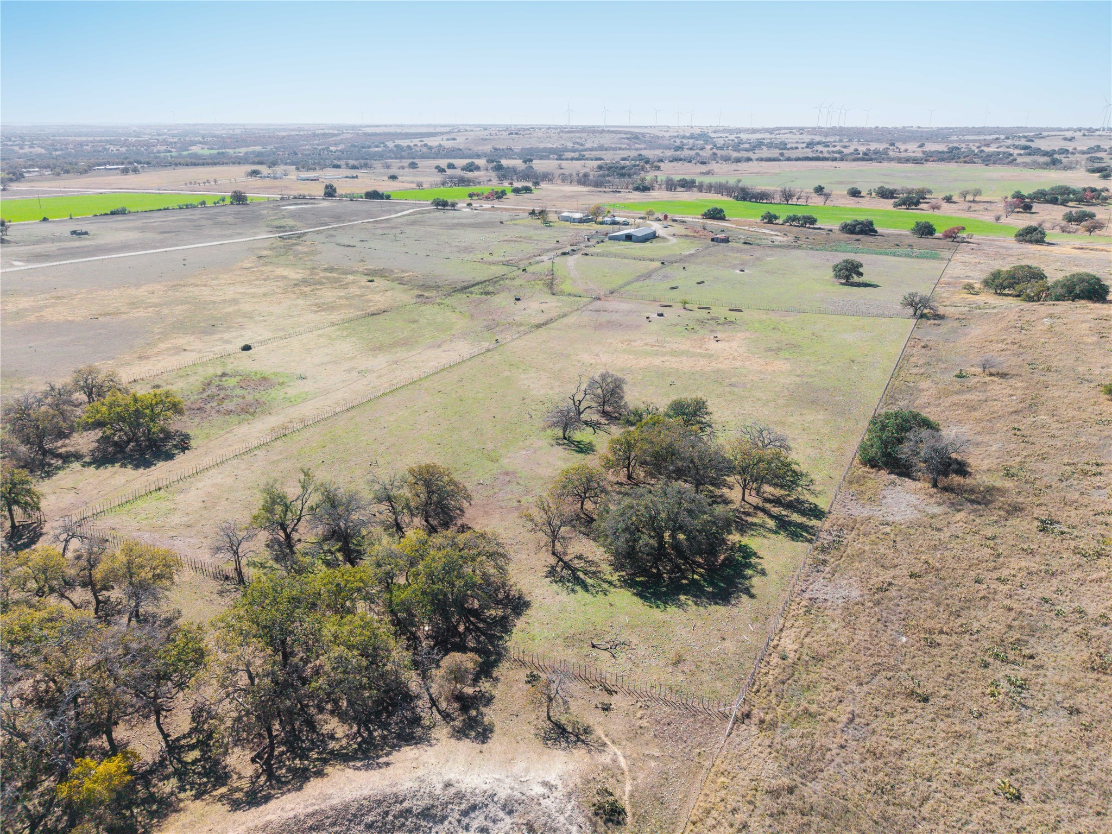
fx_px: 771
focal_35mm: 24
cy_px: 417
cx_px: 556
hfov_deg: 71.6
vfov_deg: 56.8
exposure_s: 1/3200
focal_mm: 8.67
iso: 210
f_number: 1.8
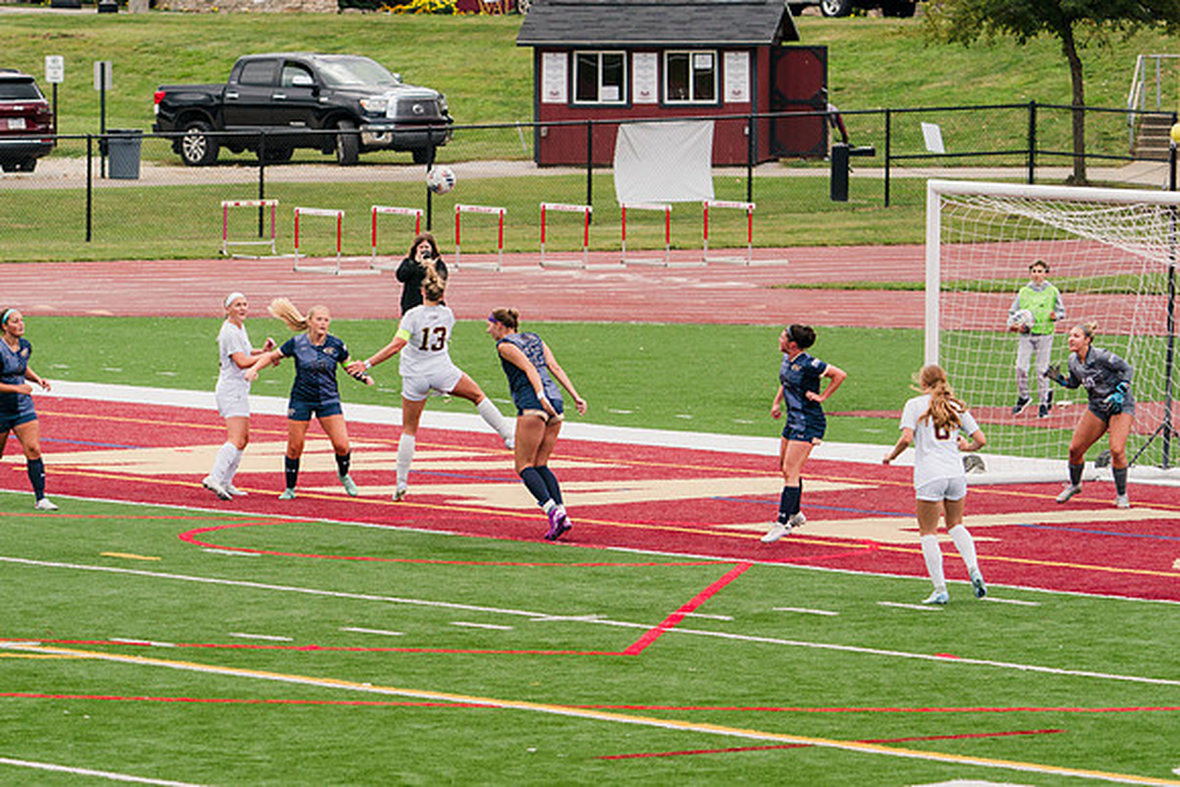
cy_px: 479
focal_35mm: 259
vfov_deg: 5.3
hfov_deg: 7.9
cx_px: 510
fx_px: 8501
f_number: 5.6
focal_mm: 200
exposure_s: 1/1600
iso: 500
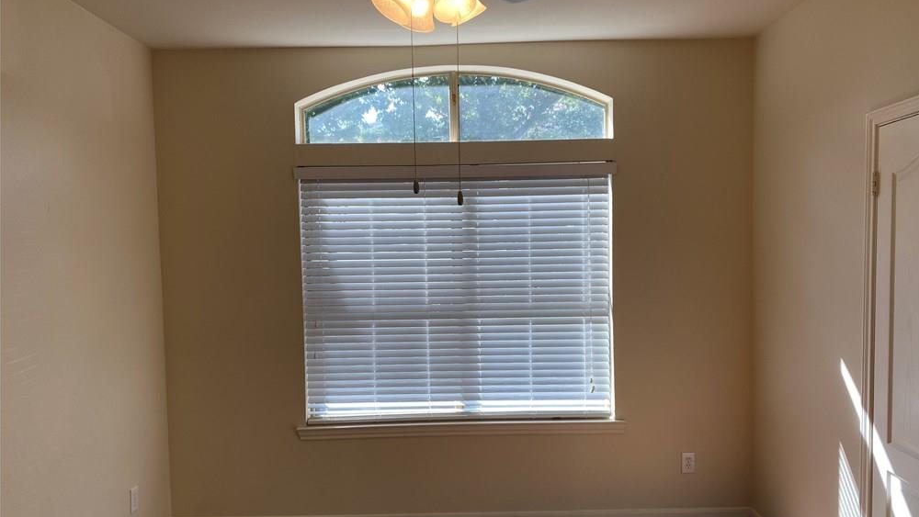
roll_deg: +0.9
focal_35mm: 29
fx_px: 707
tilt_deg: -3.6
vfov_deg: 40.1
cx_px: 470
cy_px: 290
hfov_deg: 66.0
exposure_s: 1/153
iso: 32
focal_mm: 4.25
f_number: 1.8
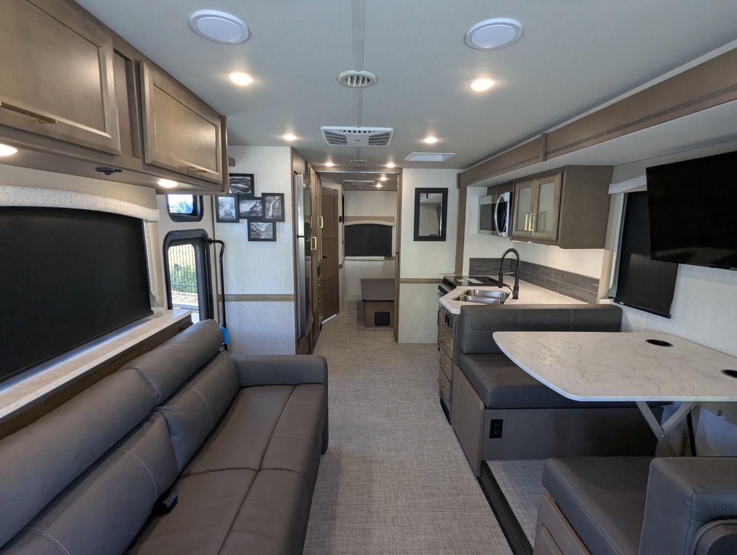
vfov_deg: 78.2
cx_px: 368
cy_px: 278
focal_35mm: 16
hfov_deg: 94.4
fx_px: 341
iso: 229
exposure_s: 1/109
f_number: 2.2
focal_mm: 2.35
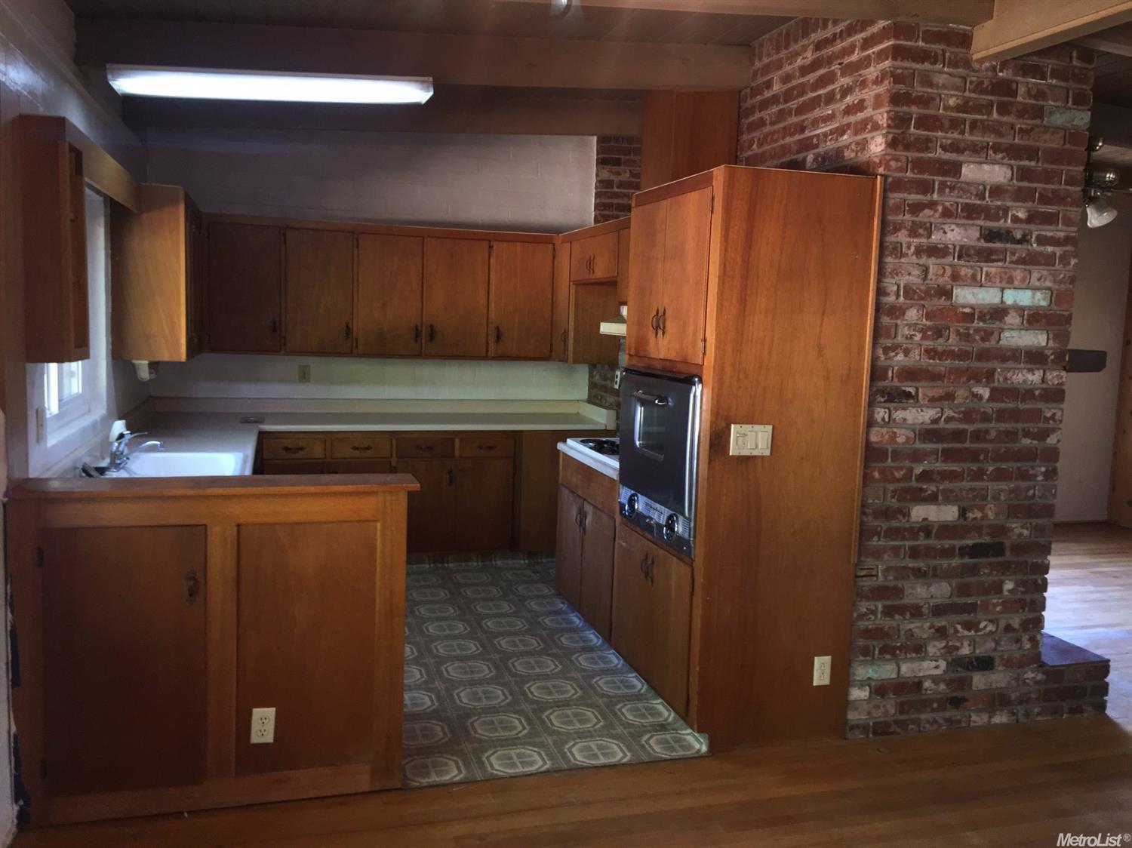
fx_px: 948
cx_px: 566
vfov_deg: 48.2
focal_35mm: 29
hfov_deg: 61.7
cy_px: 424
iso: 80
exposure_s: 1/24
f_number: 2.2
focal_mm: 4.15
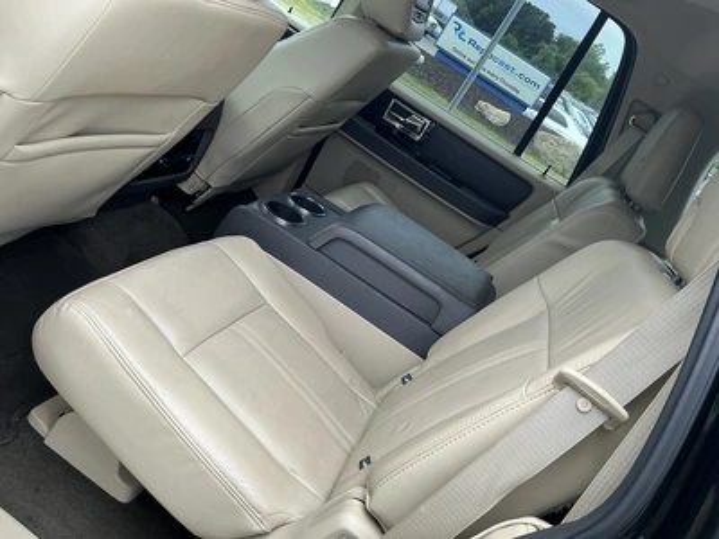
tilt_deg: -21.6
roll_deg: -33.4
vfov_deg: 49.7
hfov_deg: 63.4
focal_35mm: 28
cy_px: 270
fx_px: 582
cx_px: 360
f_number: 1.8
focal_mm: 3
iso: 20
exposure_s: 1/190
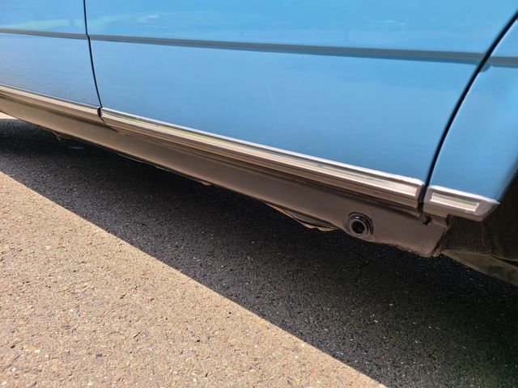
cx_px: 259
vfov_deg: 53.1
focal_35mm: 26
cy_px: 194
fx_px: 389
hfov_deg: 67.3
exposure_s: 1/459
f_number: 1.8
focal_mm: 5.4
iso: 40
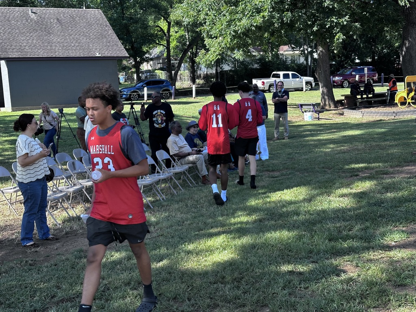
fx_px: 577
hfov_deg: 39.7
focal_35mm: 48
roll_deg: +3.0
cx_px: 208
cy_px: 156
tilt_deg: -4.7
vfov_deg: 30.3
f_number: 1.78
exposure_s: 1/516
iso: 64
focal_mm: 6.86
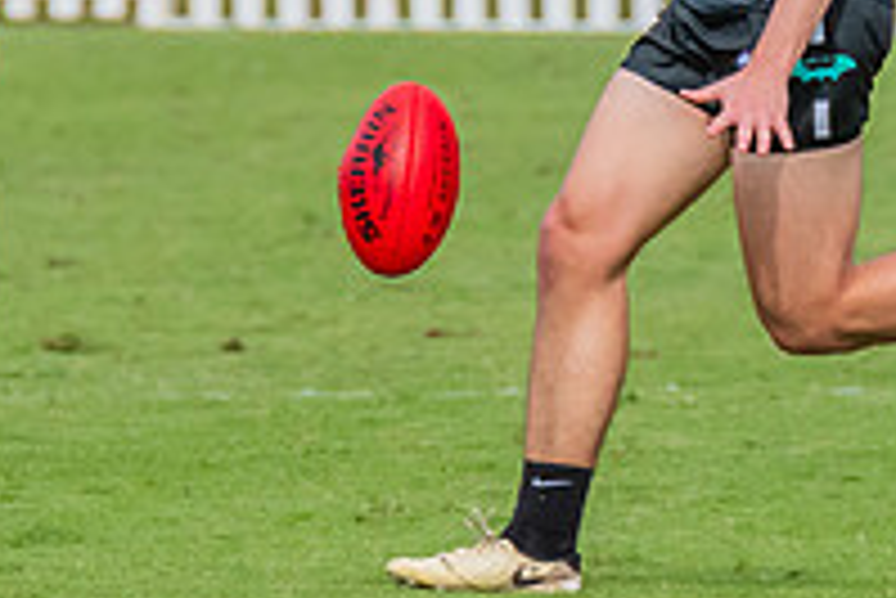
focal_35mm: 2195
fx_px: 54669
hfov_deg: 0.9
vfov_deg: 0.6
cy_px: -49
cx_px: 841
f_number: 7.1
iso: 800
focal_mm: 420
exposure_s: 1/1600
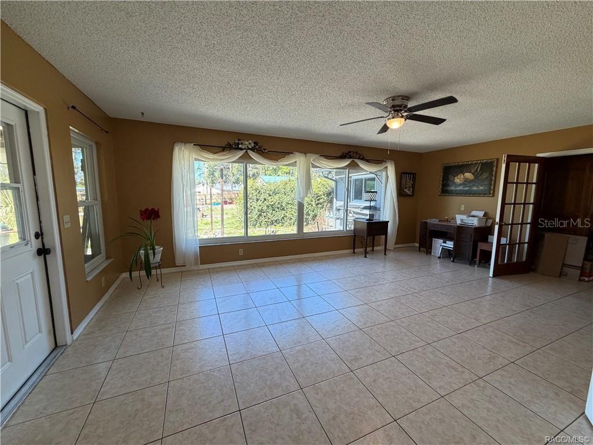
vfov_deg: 85.7
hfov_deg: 102.1
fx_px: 240
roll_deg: -0.4
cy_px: 222
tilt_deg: -7.9
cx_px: 296
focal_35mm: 14
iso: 200
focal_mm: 2.22
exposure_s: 1/120
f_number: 2.2
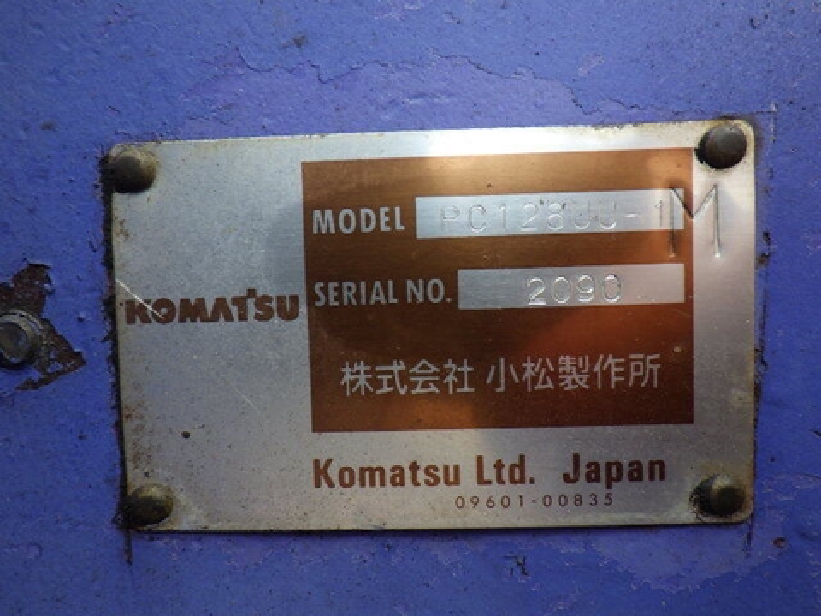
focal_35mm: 28
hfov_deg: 63.4
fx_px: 664
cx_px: 410
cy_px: 308
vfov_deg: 49.7
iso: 125
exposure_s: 1/100
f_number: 3.5
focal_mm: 5
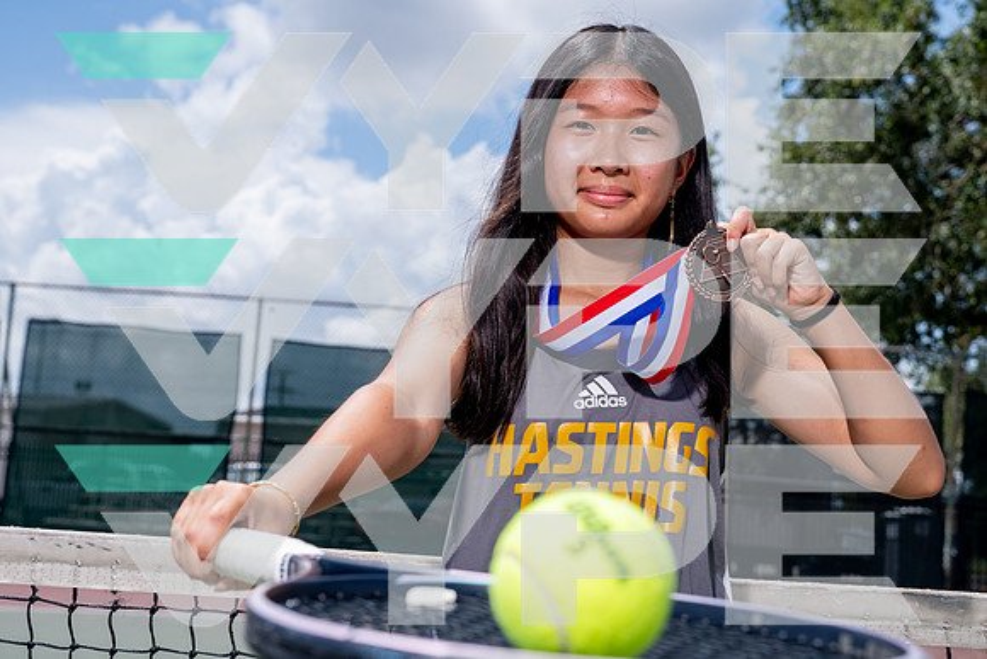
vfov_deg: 24.1
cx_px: 494
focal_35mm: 56
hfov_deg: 35.4
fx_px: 1545
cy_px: 330
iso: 100
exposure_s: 1/640
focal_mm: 50
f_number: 6.3
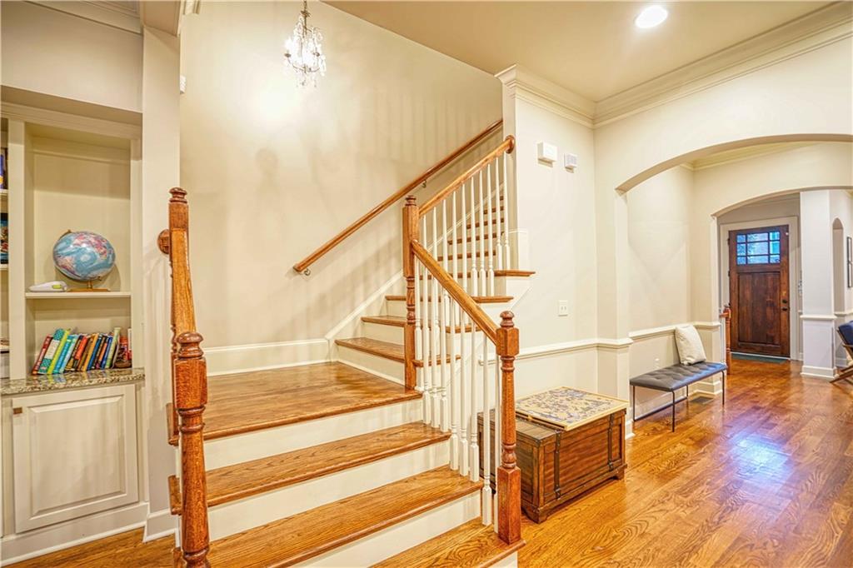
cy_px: 284
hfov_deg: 96.8
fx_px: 379
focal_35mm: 16
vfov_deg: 73.7
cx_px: 426
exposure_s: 1/1.25
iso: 100
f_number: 4
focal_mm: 16
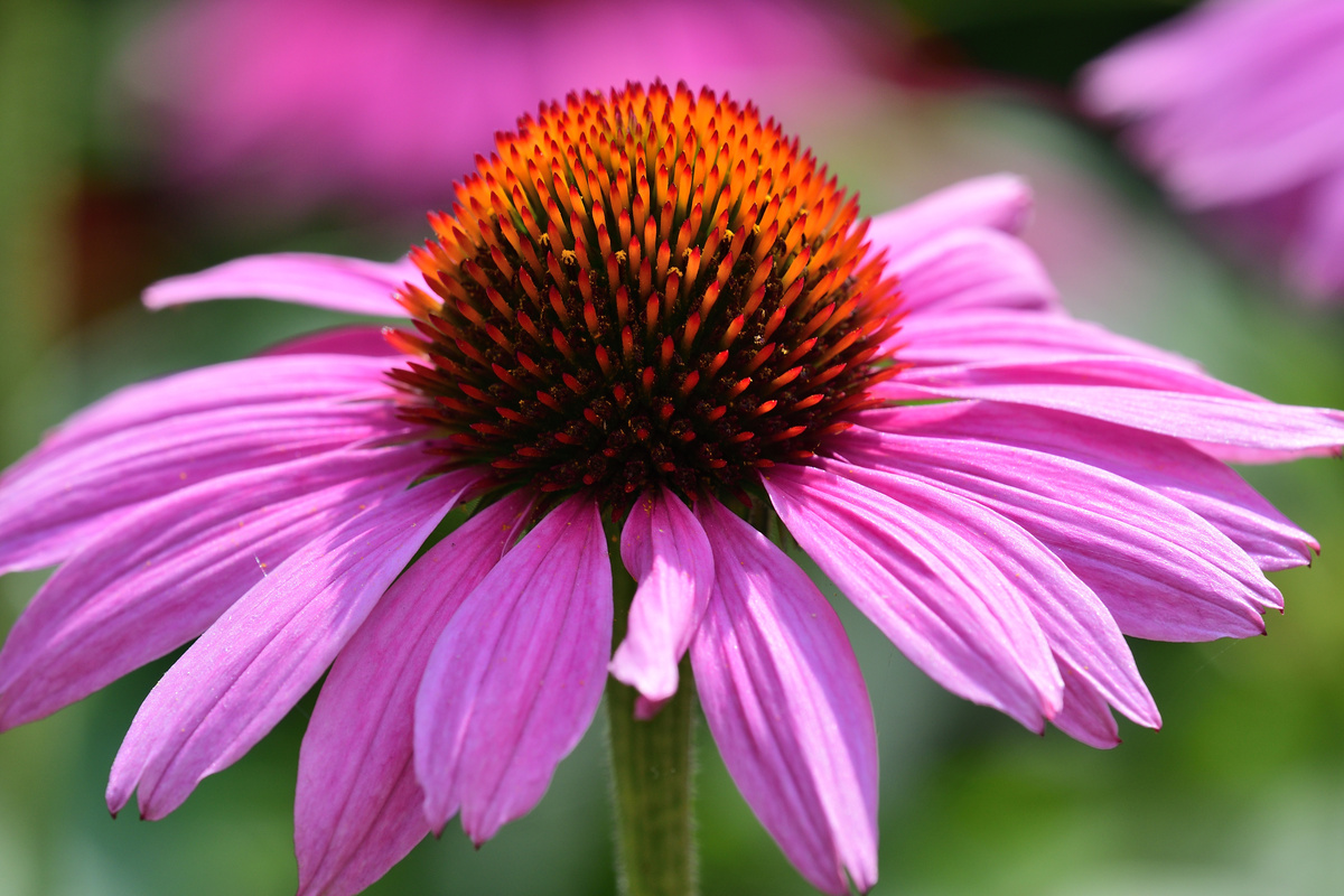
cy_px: 448
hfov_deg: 4.6
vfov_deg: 3.1
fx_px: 16799
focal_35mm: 450
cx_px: 672
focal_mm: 300
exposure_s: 1/320
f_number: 8
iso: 220
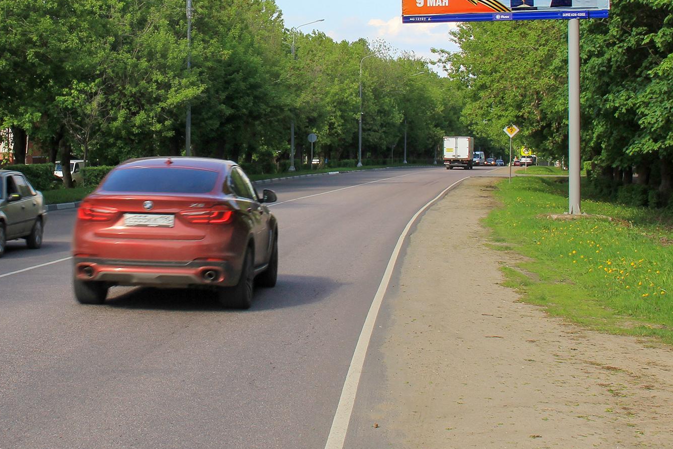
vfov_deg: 9.4
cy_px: 102
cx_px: 205
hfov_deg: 14.1
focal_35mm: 145
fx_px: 2710
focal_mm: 24
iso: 100
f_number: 11
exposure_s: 1/80
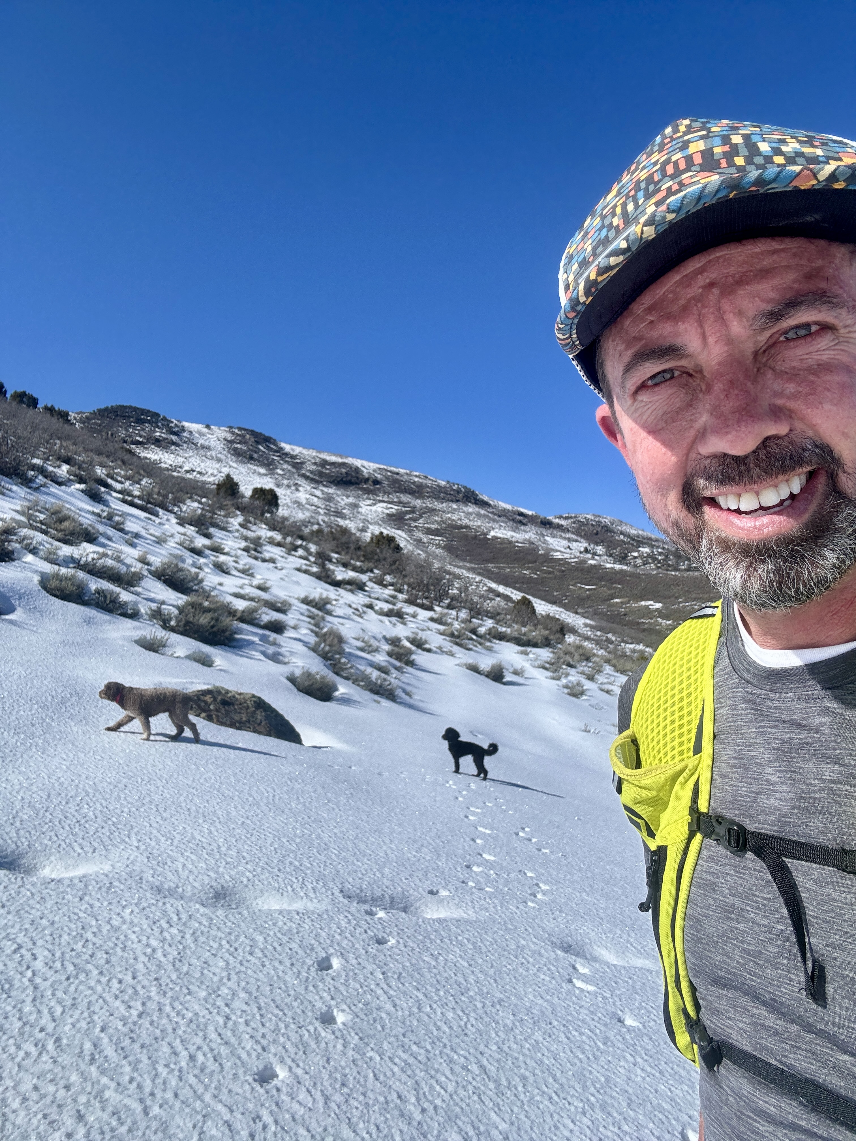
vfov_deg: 73.9
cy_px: 570
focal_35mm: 23
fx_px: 758
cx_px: 428
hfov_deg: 58.9
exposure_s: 1/2155
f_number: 1.9
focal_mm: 2.69
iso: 25
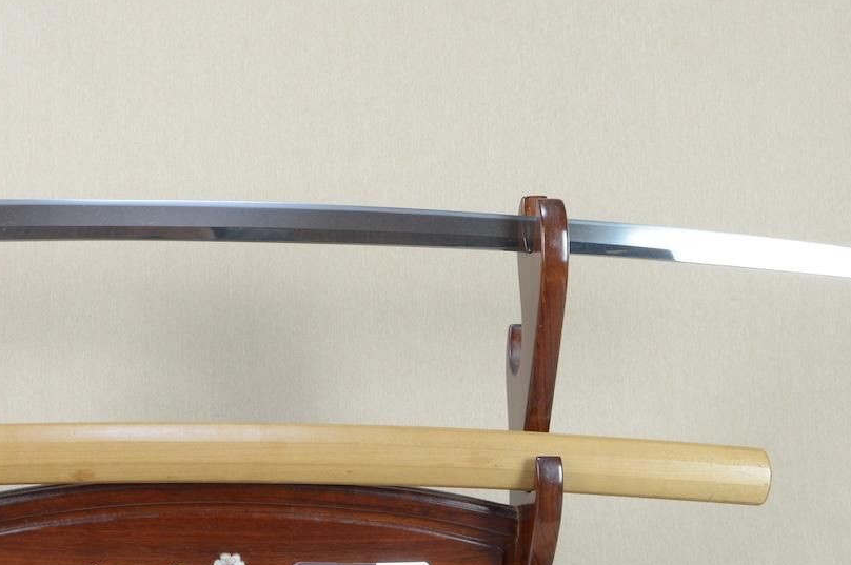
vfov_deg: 25.9
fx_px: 1228
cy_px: 259
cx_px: 239
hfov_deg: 37.5
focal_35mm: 52
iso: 400
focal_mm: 20
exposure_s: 1/2
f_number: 11
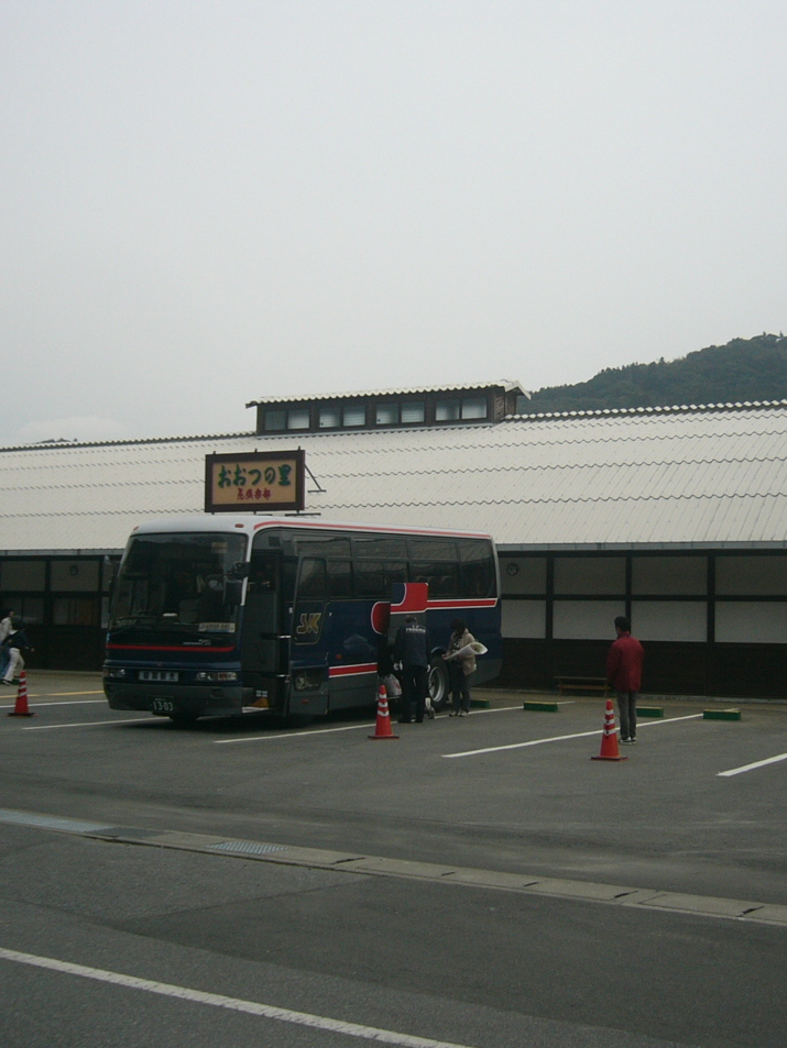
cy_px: 526
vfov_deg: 40.4
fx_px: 1424
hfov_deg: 30.9
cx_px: 419
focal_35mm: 47
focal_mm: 5.8
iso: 50
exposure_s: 1/320
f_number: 2.8
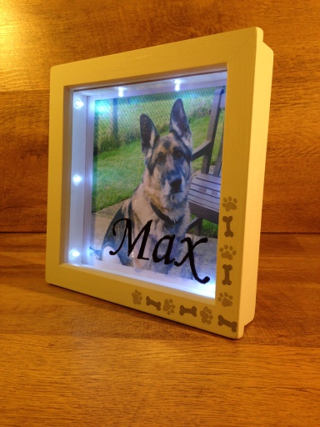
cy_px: 214
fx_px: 407
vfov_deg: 55.4
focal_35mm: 33
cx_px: 160
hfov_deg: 42.9
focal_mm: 4.12
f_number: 2.4
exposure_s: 1/20
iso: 80
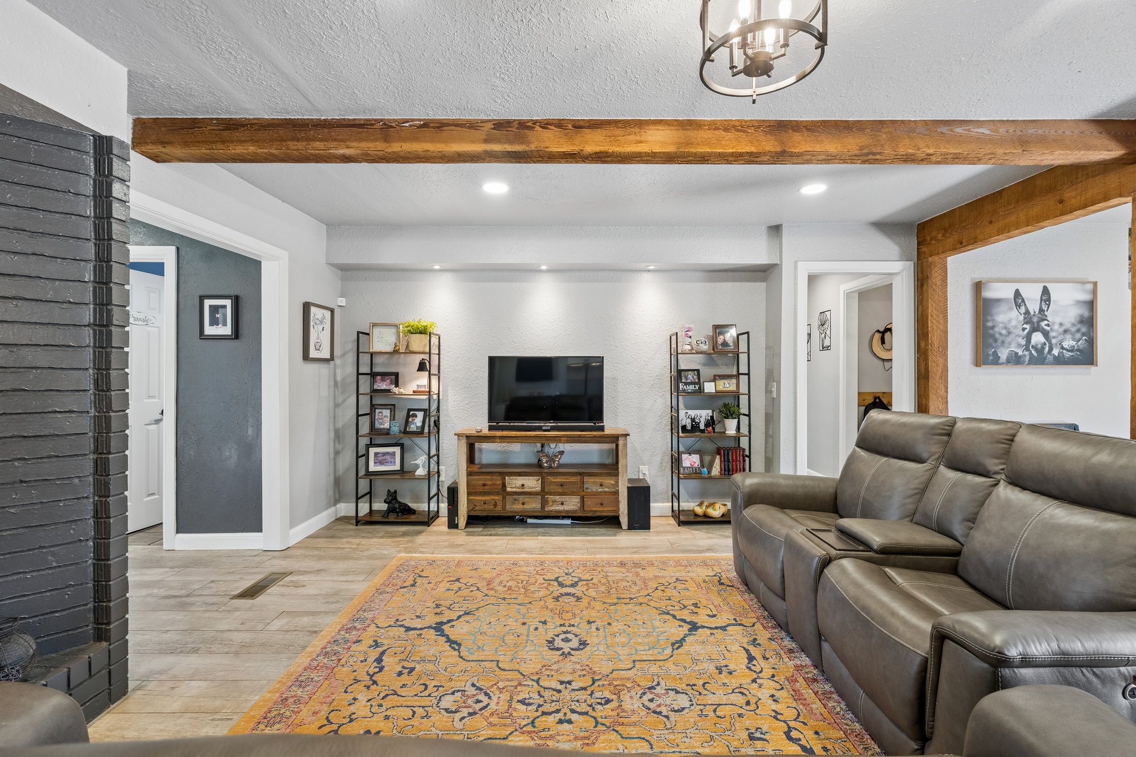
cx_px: 568
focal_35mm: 17
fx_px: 536
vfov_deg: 70.4
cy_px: 378
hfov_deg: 93.3
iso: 200
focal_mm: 17
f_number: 8
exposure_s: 1/6
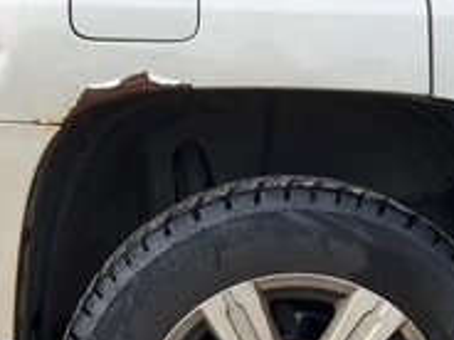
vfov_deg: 22.7
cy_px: 306
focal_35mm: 63
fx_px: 826
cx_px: 274
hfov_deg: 30.6
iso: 25
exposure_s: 1/391
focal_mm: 3
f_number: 1.8
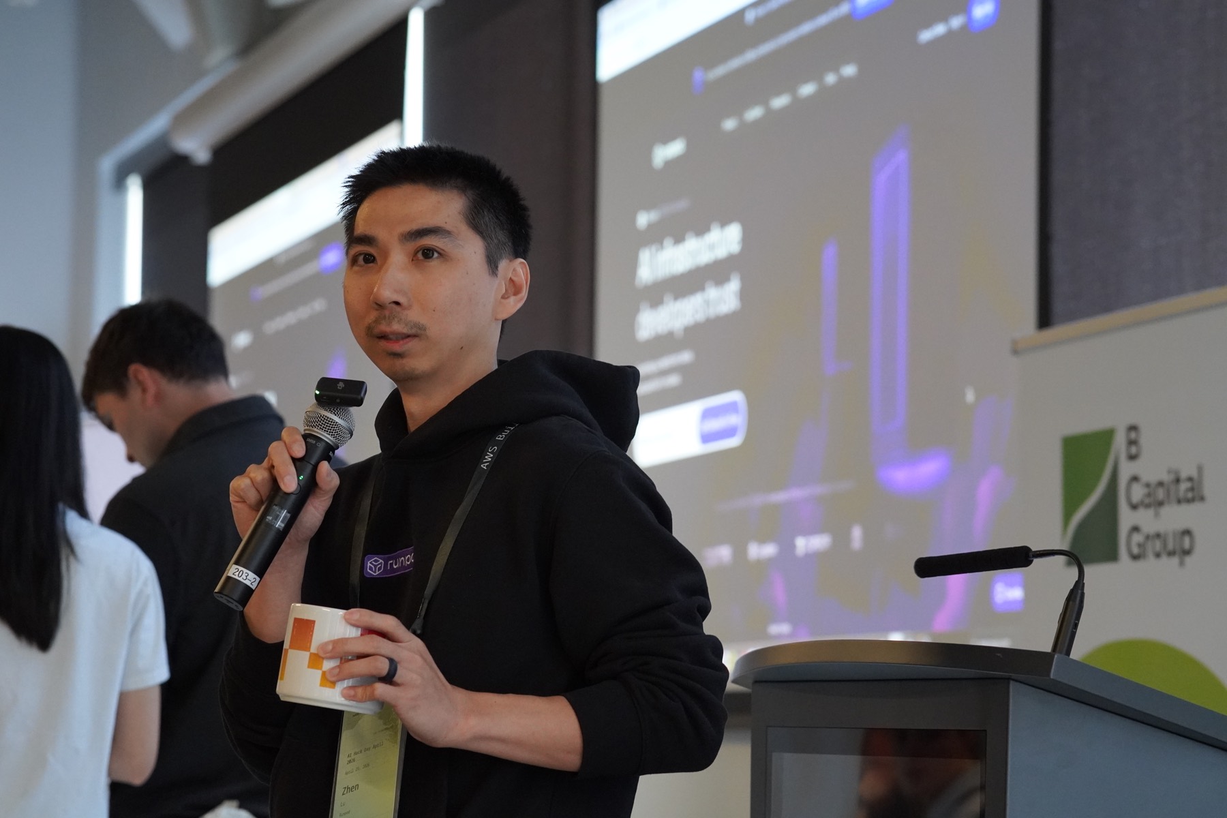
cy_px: 409
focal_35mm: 112
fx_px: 3834
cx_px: 614
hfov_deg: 18.2
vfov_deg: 12.2
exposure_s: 1/160
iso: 3200
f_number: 4
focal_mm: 75
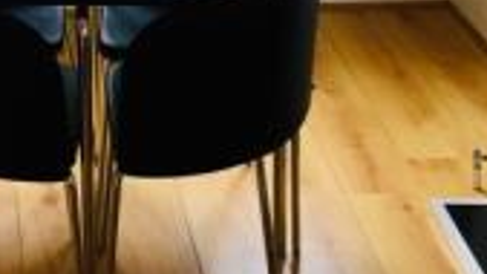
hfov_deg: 19.2
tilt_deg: -16.5
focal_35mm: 109
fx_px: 1407
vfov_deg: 10.7
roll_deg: +0.8
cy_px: -125
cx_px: 22
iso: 40
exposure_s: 1/50
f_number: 2.2
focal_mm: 4.15
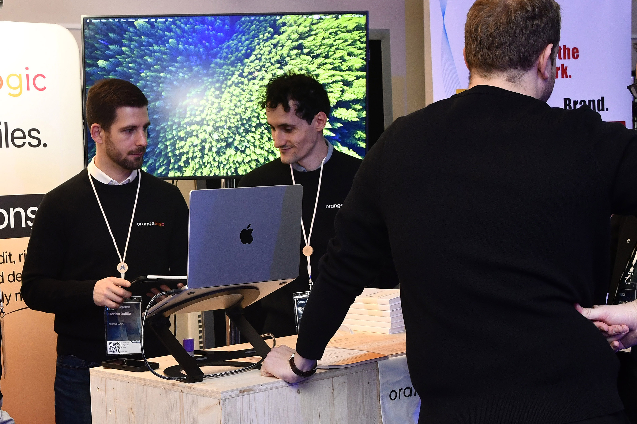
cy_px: 280
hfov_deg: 28.7
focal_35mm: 70
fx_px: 1236
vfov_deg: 19.4
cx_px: 206
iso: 1000
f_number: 5.6
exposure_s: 1/60
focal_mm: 27
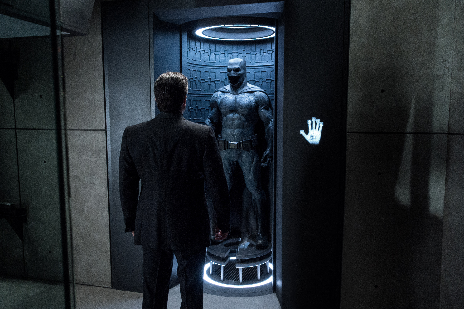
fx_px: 400
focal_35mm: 31
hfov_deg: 60.3
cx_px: 232
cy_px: 154
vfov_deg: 42.3
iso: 800
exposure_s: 1/80
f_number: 2.5
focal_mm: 11.22
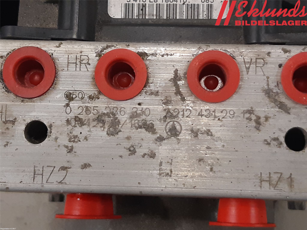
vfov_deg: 53.1
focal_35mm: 26
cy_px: 115
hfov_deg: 67.3
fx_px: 231
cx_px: 154
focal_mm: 3.93
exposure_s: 1/50
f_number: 1.7
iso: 160
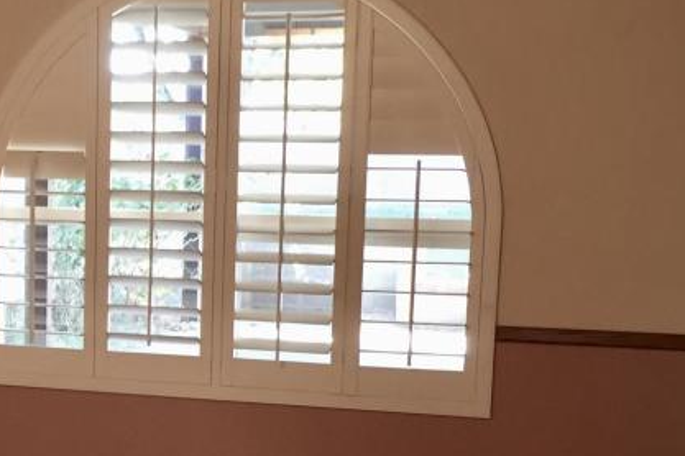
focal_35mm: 74
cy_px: 361
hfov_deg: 26.3
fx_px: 1408
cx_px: 46
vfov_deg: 18.3
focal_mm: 4.15
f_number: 2.2
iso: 80
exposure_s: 1/30
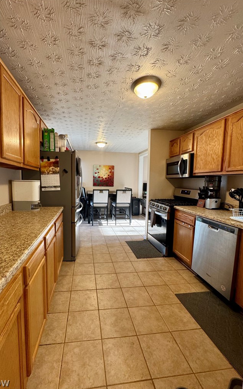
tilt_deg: -5.4
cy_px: 195
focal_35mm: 15
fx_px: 159
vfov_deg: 101.5
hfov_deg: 74.4
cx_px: 104
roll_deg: -1.2
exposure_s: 1/60
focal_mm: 2.22
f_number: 2.2
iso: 200
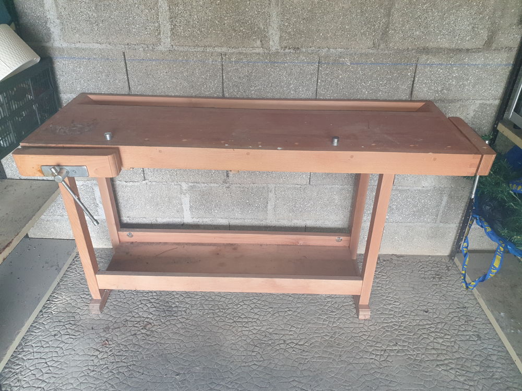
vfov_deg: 53.1
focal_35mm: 26
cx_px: 261
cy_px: 196
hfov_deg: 67.3
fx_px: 392
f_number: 2.4
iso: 125
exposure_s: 1/20
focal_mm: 4.3
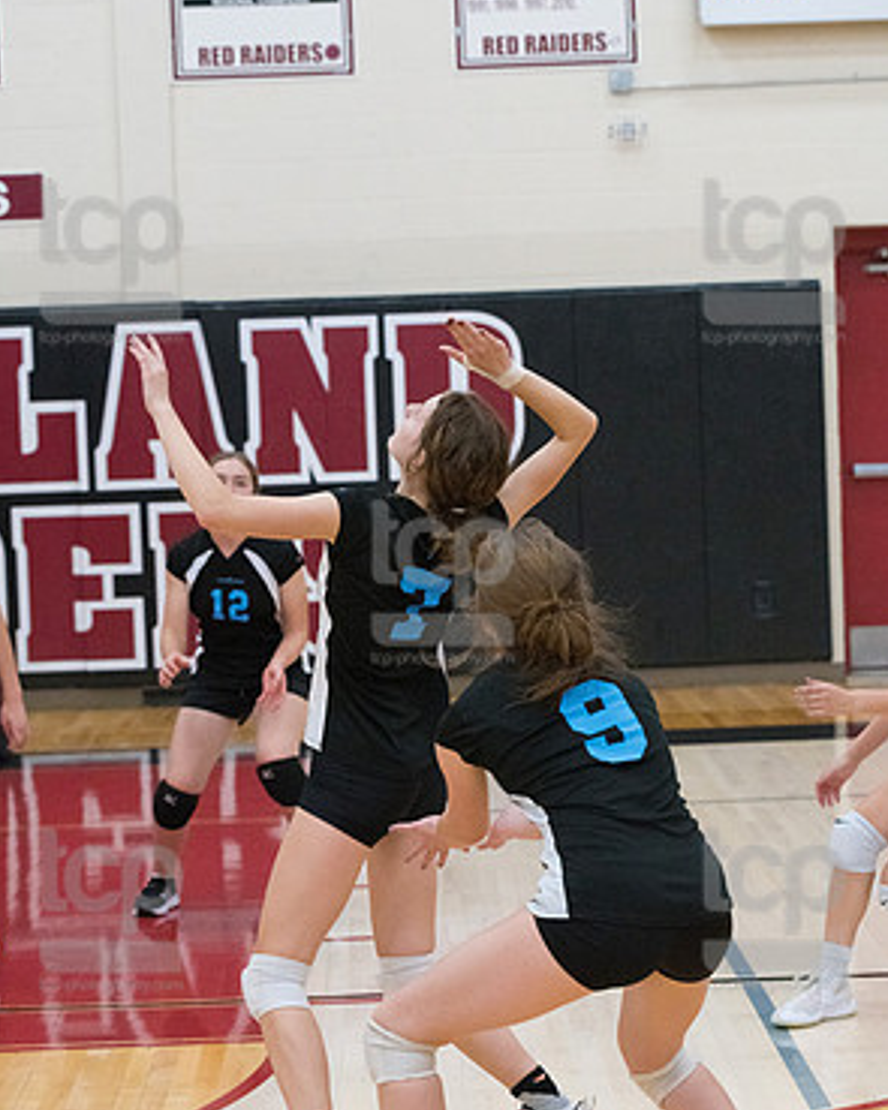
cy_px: 584
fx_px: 3385
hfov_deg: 14.9
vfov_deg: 18.6
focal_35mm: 103
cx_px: 442
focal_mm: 90
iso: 6400
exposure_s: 1/1000
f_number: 4.5
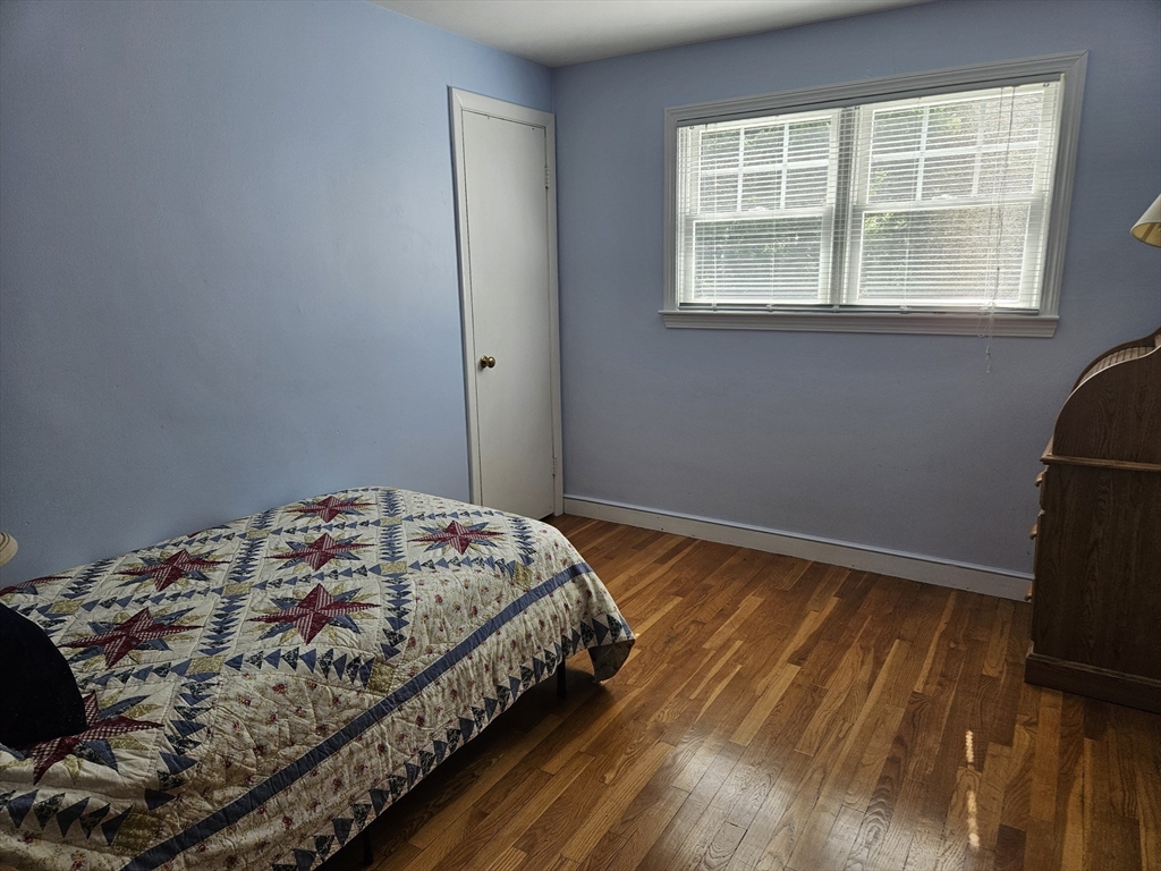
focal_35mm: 23
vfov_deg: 58.9
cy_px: 436
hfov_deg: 73.9
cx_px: 580
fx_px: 771
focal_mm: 5.4
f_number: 1.8
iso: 50
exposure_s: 1/120
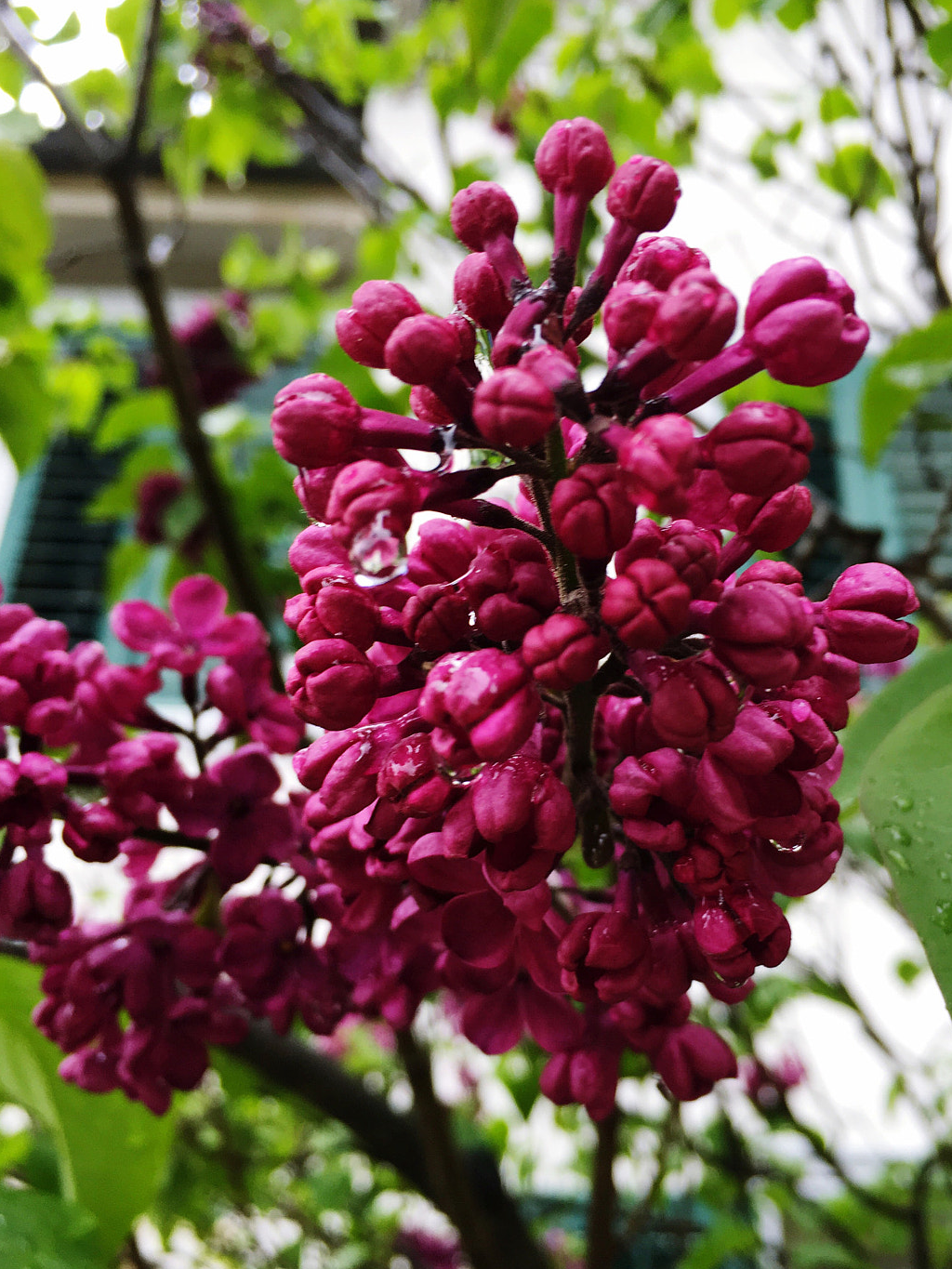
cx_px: 539
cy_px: 698
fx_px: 1247
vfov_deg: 53.9
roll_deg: +0.5
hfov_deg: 41.7
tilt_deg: +29.5
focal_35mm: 34
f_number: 2.2
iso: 40
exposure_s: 1/100
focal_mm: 4.15
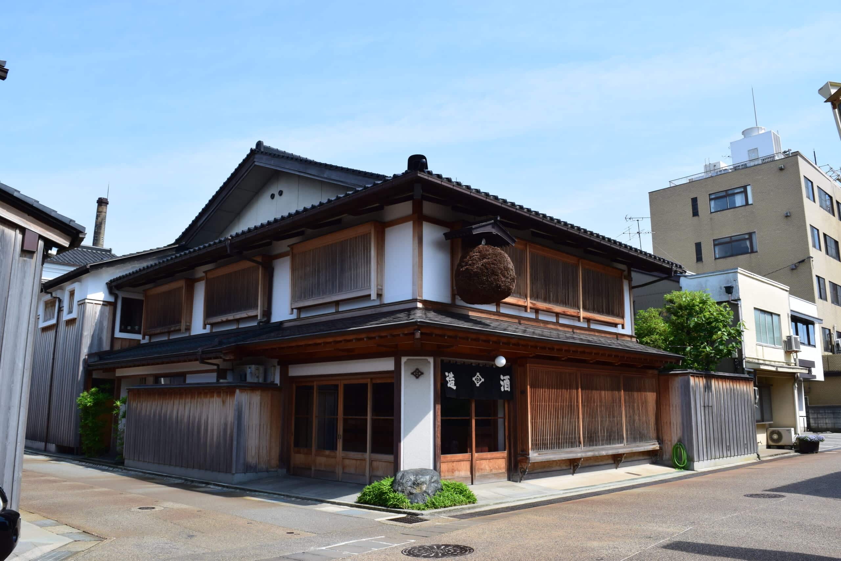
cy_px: 280
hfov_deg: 67.4
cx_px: 420
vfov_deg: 47.9
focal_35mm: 27
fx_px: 631
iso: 400
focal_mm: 18
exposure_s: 1/400
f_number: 11
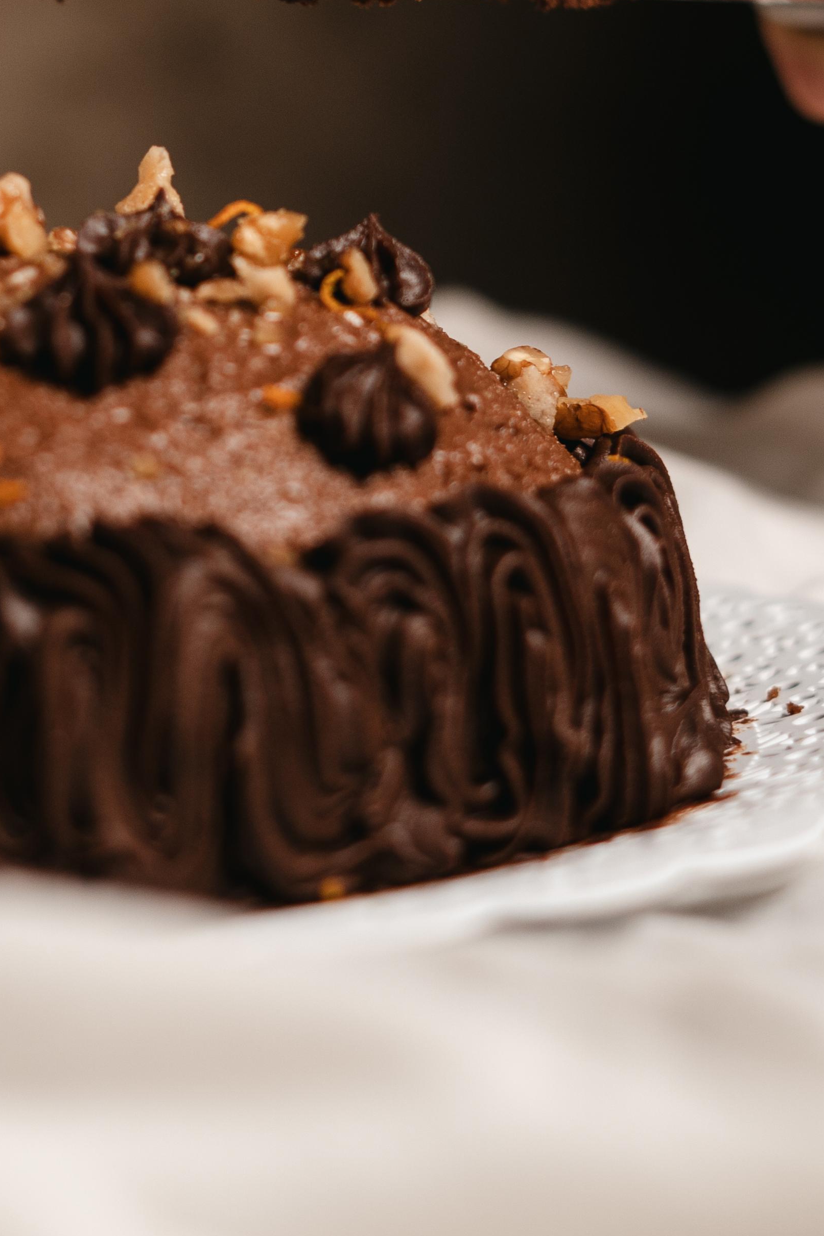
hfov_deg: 11.5
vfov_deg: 17.0
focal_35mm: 119
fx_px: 4086
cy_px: 160
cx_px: 161
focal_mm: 50
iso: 100
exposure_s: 1/200
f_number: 2.5
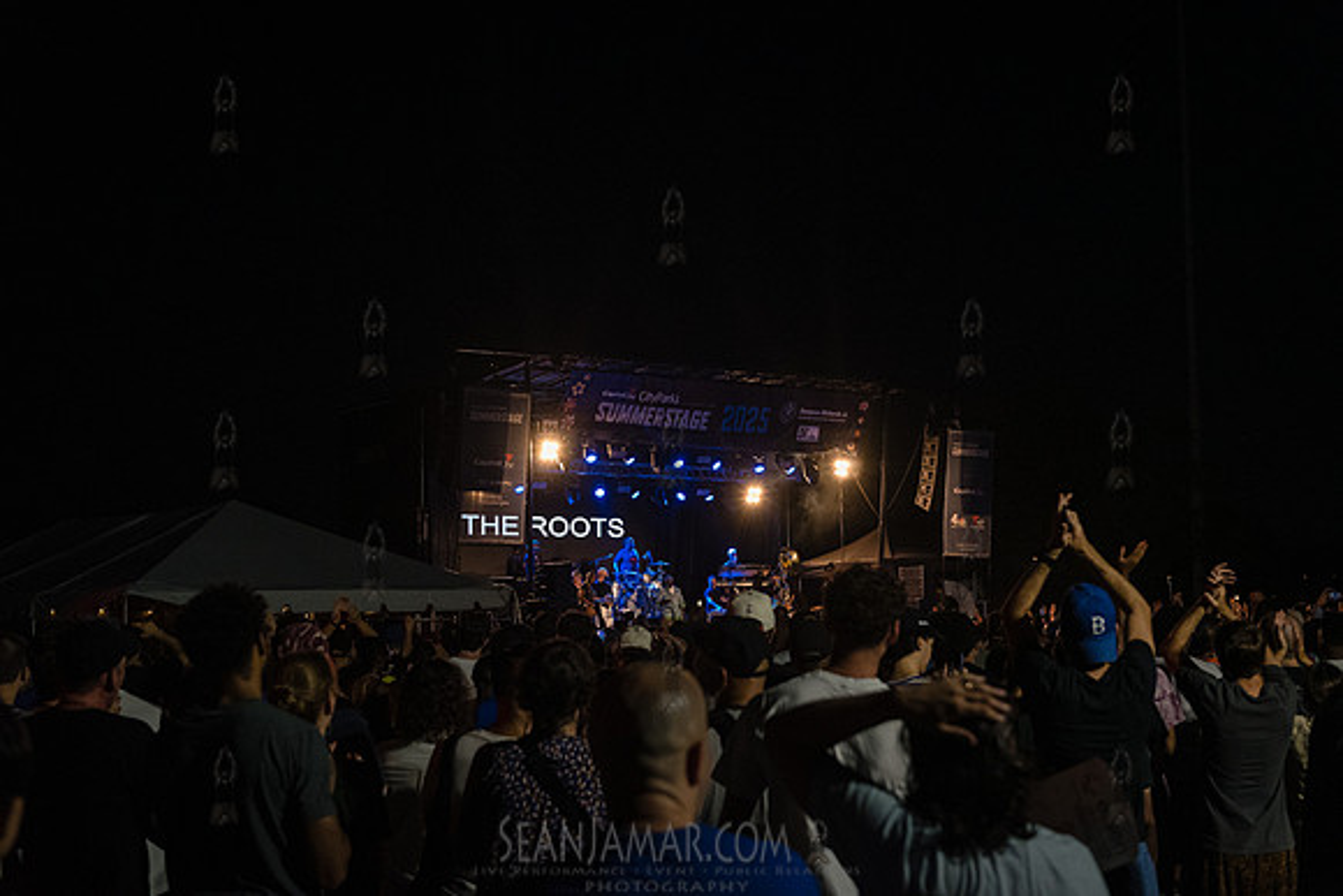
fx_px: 1940
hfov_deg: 38.2
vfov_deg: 26.0
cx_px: 672
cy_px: 448
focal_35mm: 52
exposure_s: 1/400
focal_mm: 52
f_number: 3.5
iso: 5000
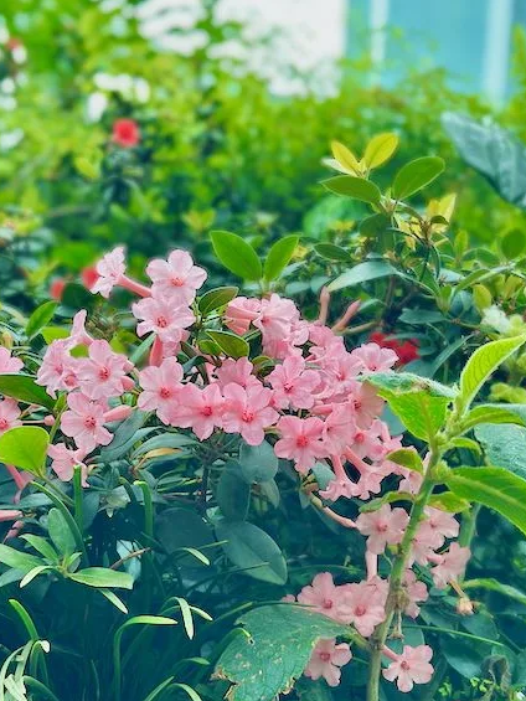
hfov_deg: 21.6
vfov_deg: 28.4
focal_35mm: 68
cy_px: 455
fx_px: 1377
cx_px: 237
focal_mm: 6.86
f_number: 1.78
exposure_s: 1/121
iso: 64
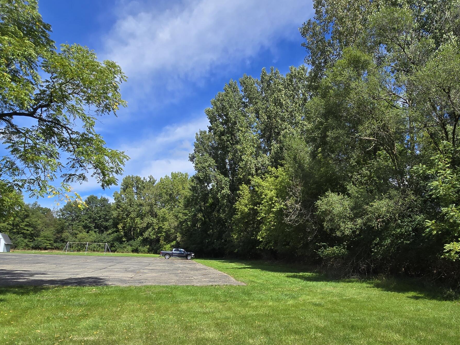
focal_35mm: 22
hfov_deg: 74.2
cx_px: 304
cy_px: 230
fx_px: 292
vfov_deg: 59.7
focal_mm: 2.2
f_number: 2.2
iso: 50
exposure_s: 1/2043
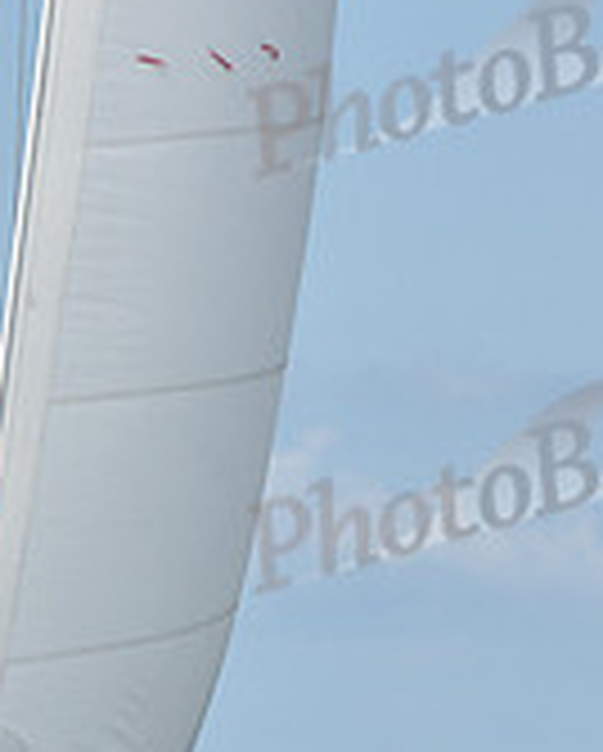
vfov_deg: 3.0
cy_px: 772
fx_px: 14496
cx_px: 18
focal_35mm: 651
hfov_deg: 2.4
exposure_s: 1/1250
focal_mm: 200
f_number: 8
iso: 320
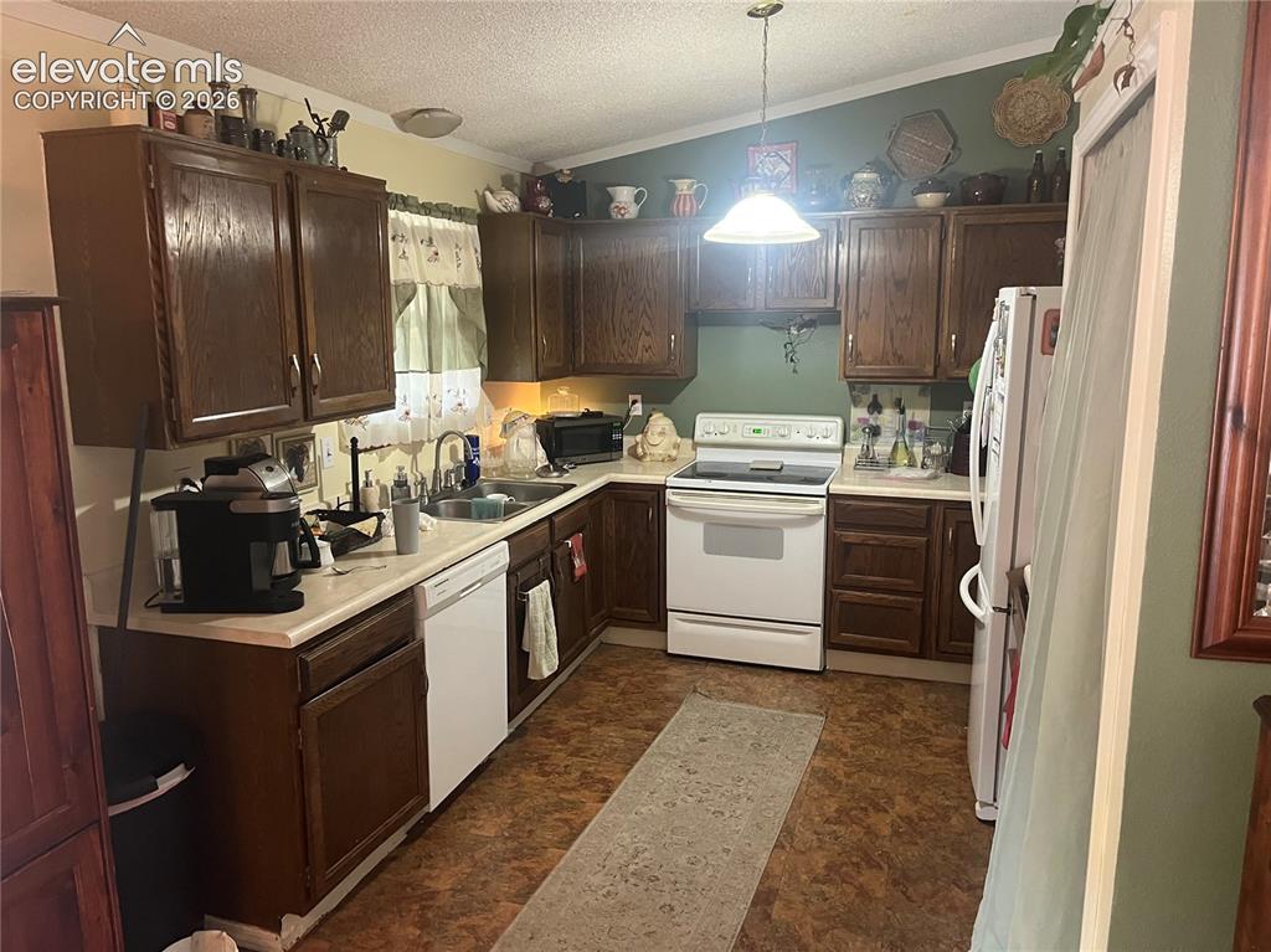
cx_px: 636
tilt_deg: -11.2
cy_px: 476
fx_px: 954
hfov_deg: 67.3
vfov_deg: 53.0
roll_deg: -0.2
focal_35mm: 26
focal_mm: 5.1
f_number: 1.6
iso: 500
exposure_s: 1/60
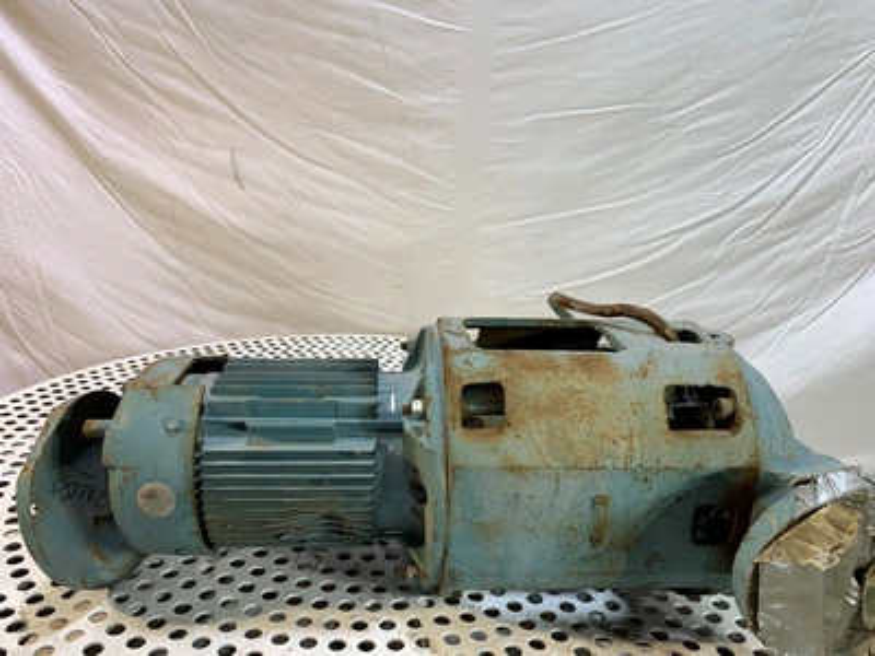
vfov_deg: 53.1
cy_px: 328
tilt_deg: -14.1
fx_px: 657
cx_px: 438
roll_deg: -3.4
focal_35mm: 26
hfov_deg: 67.3
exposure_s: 1/120
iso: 40
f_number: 1.8
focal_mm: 4.25
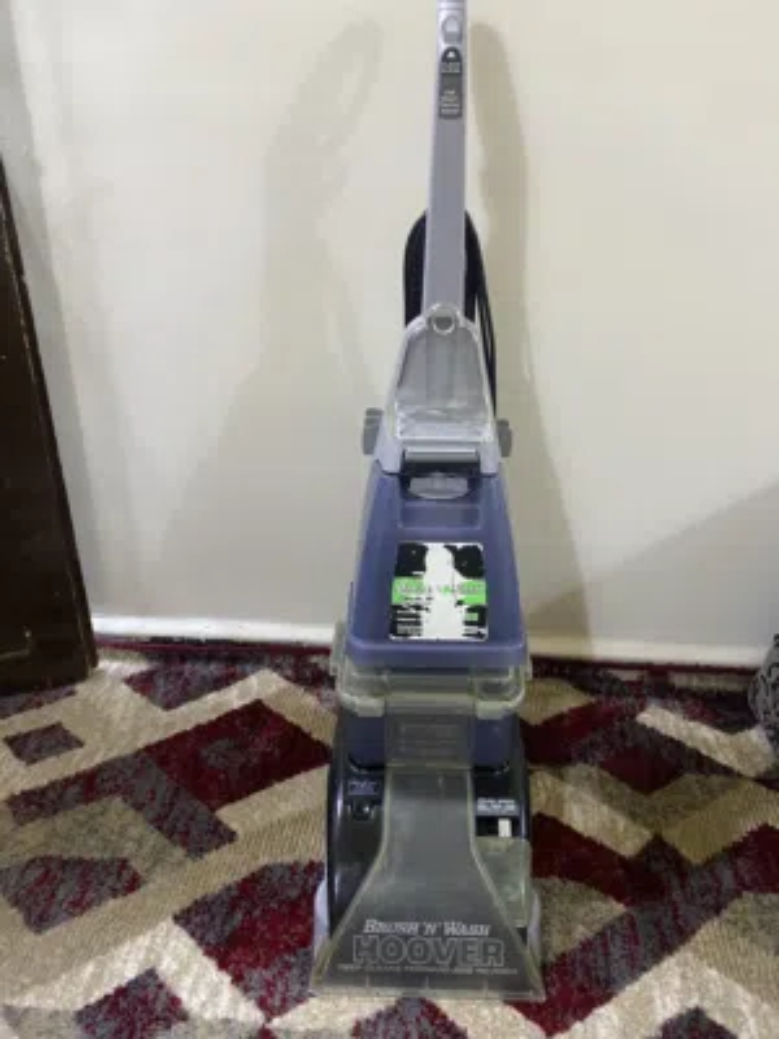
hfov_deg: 53.1
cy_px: 520
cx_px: 390
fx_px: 780
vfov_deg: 67.3
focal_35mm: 26
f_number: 1.8
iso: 250
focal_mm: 4.25
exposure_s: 1/50
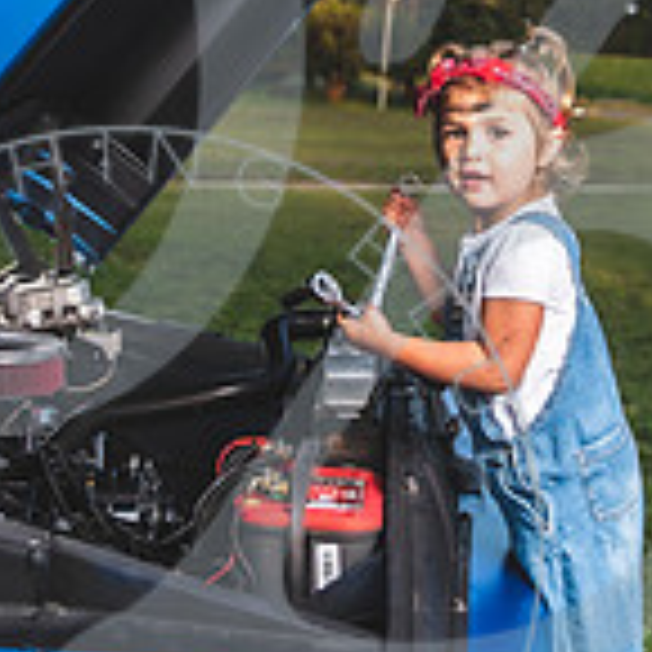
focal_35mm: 71
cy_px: 202
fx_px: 1513
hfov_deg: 24.3
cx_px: 328
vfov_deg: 24.2
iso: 100
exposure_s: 1/500
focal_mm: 27
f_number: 2.8
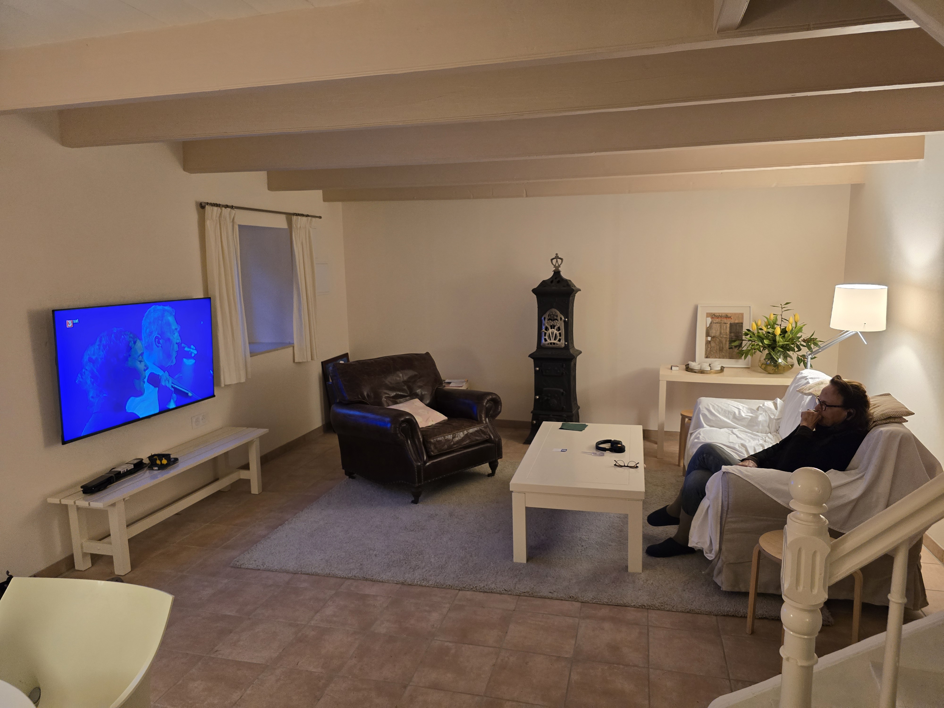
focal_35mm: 23
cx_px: 472
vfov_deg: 58.9
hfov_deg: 73.9
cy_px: 354
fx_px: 627
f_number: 1.7
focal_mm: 6.3
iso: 400
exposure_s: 1/100
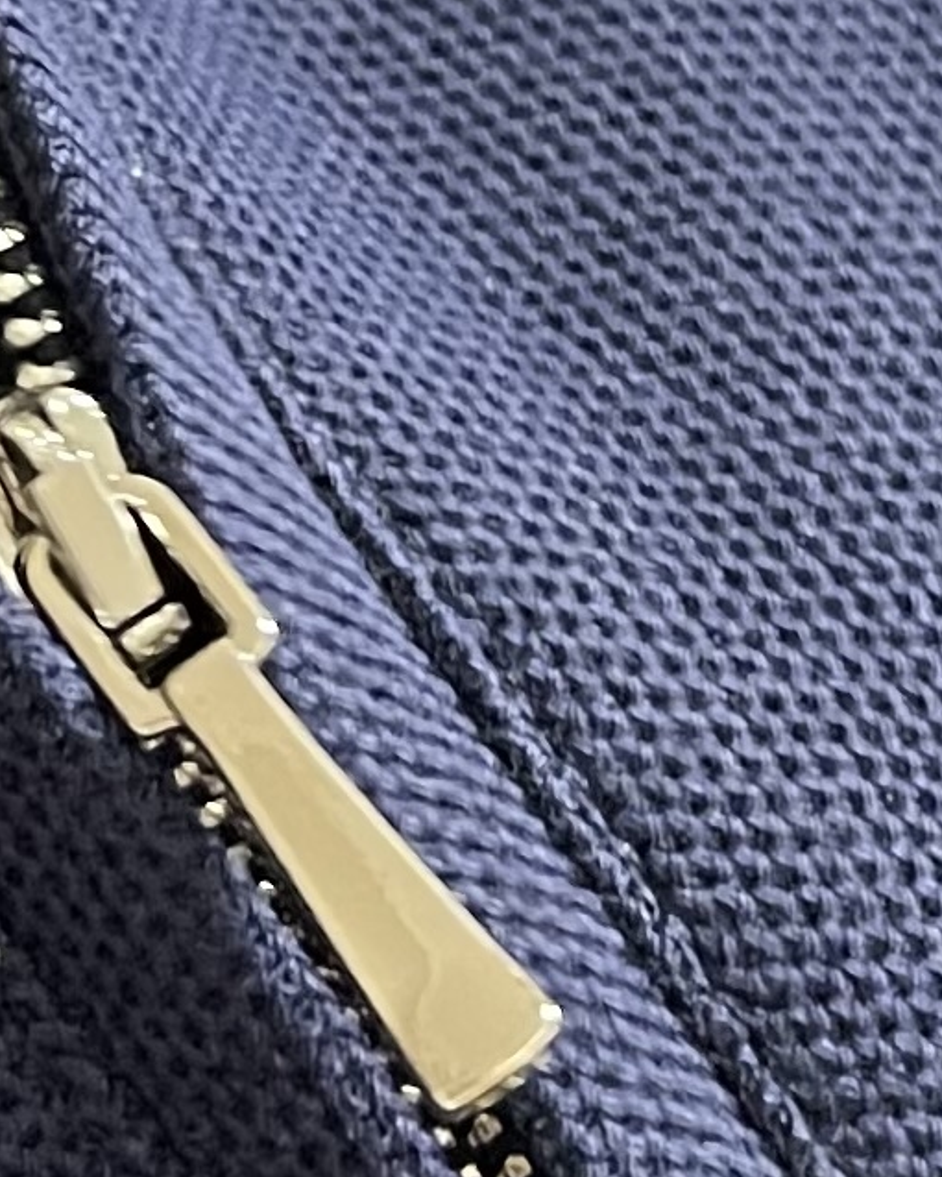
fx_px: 1602
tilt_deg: -1.4
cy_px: 563
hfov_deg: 31.9
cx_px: 187
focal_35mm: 46
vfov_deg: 40.3
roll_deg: +7.0
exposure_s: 1/50
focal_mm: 5.1
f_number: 1.6
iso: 400
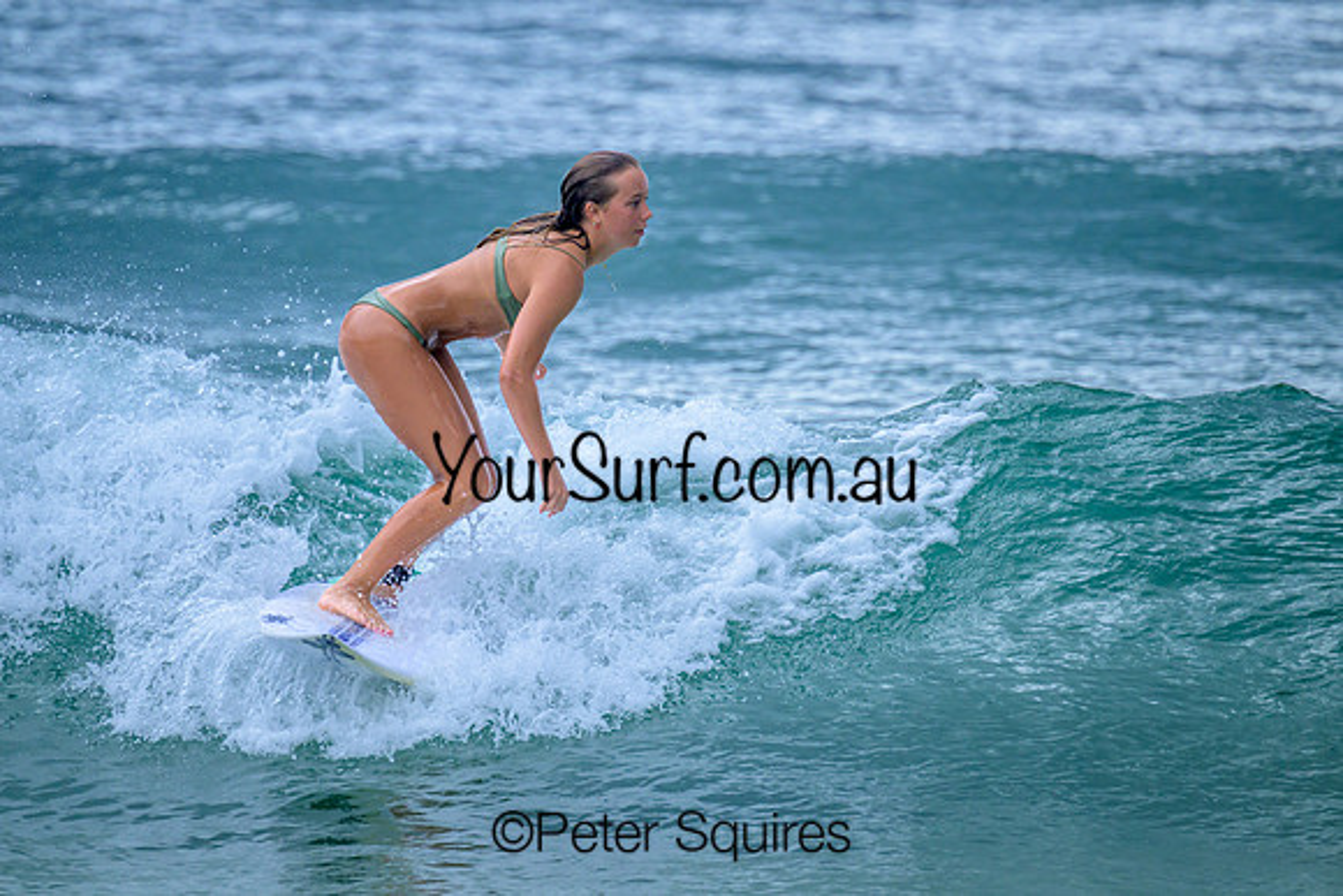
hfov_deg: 3.2
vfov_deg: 2.1
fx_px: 24346
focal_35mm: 652
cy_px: 374
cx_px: 614
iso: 900
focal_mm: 560
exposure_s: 1/2000
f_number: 8
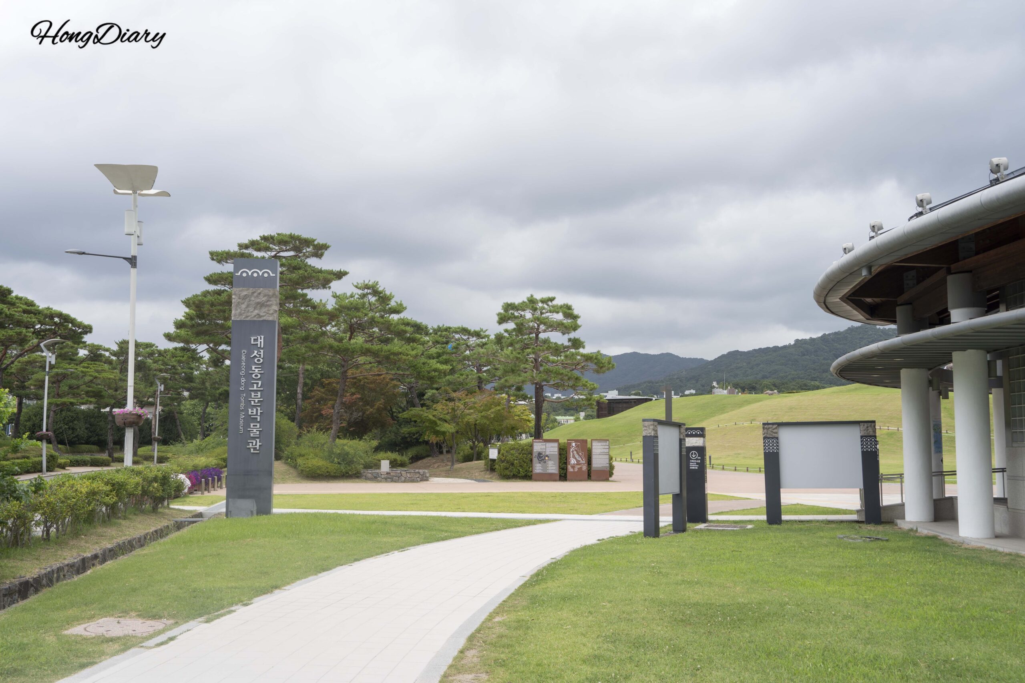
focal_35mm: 34
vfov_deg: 38.9
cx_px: 512
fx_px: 968
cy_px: 342
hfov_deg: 55.8
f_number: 10
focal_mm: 34
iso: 100
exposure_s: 1/125
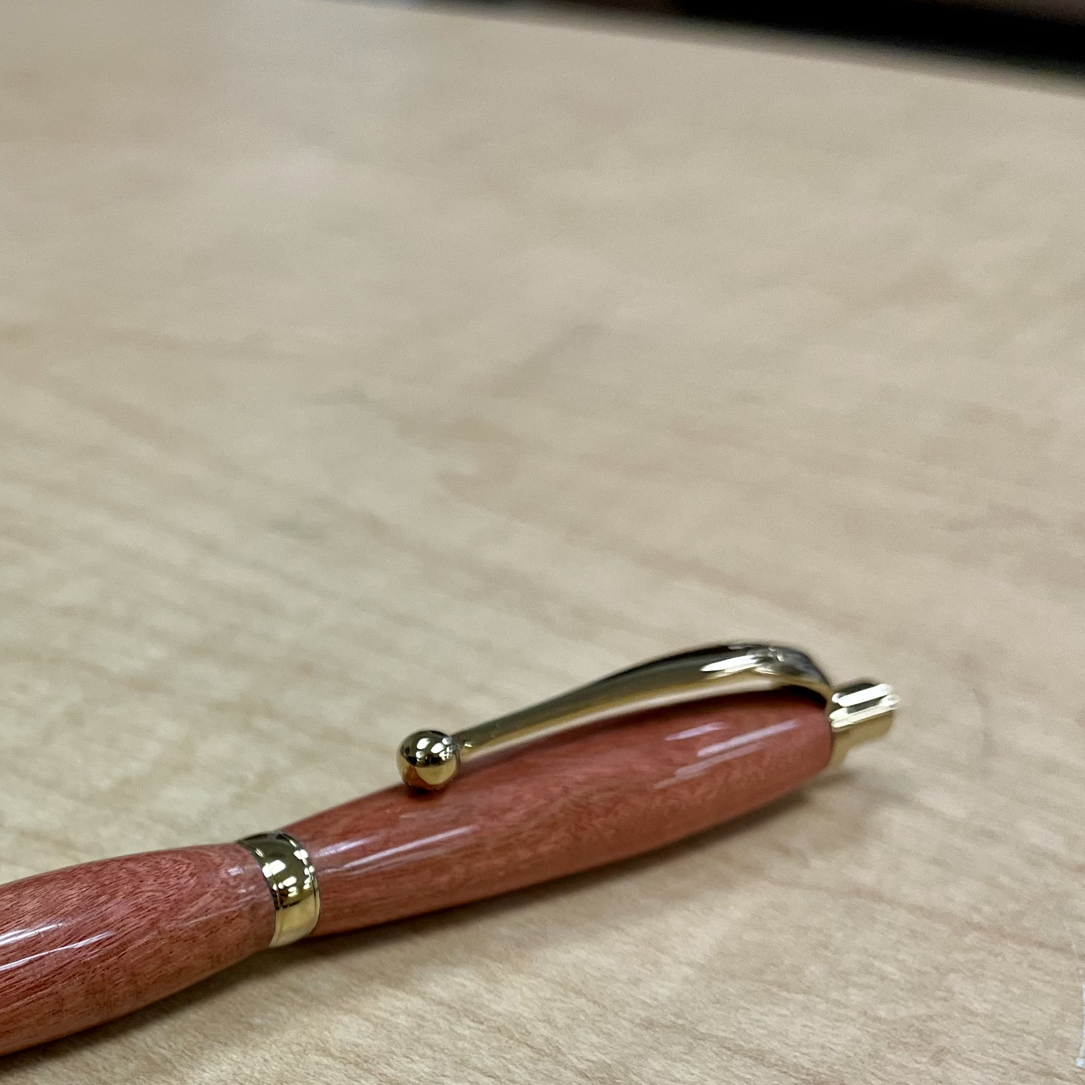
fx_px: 1773
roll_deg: -0.1
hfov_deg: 31.7
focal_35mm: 50
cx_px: 23
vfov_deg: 33.0
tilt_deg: -33.4
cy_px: 874
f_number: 1.6
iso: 100
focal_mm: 5.1
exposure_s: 1/120
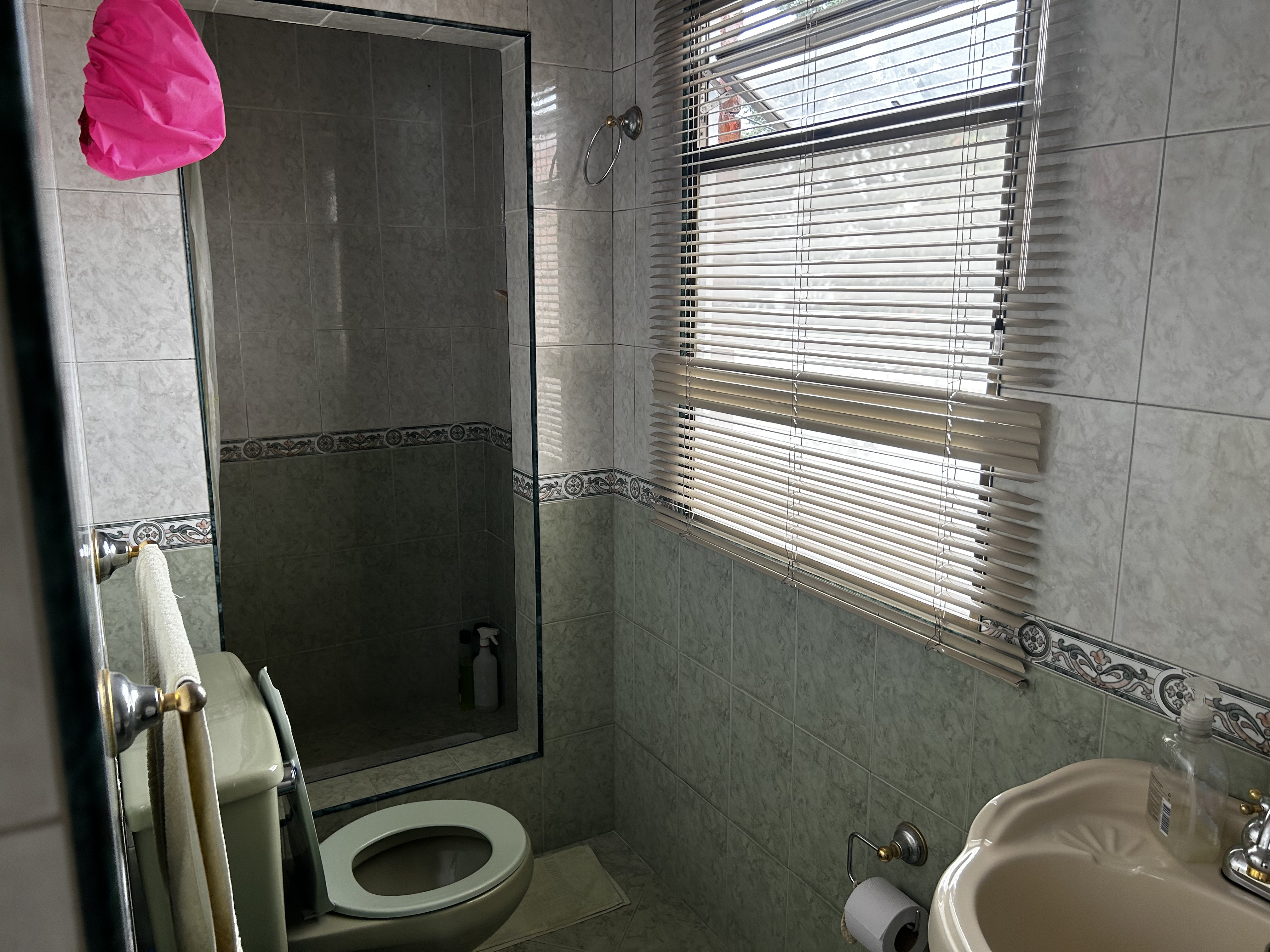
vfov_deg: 53.1
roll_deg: +0.8
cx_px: 635
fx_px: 954
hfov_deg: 67.3
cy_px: 476
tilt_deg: -11.8
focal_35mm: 26
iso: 80
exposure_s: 1/121
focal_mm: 5.7
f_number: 1.5
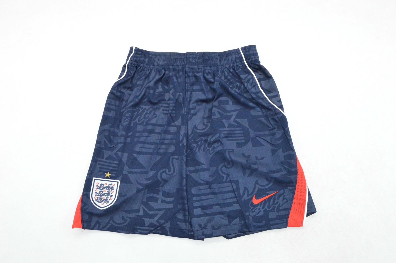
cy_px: 132
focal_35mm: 39
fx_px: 429
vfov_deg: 34.1
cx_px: 198
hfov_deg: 49.6
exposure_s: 1/200
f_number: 13
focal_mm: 26
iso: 3200
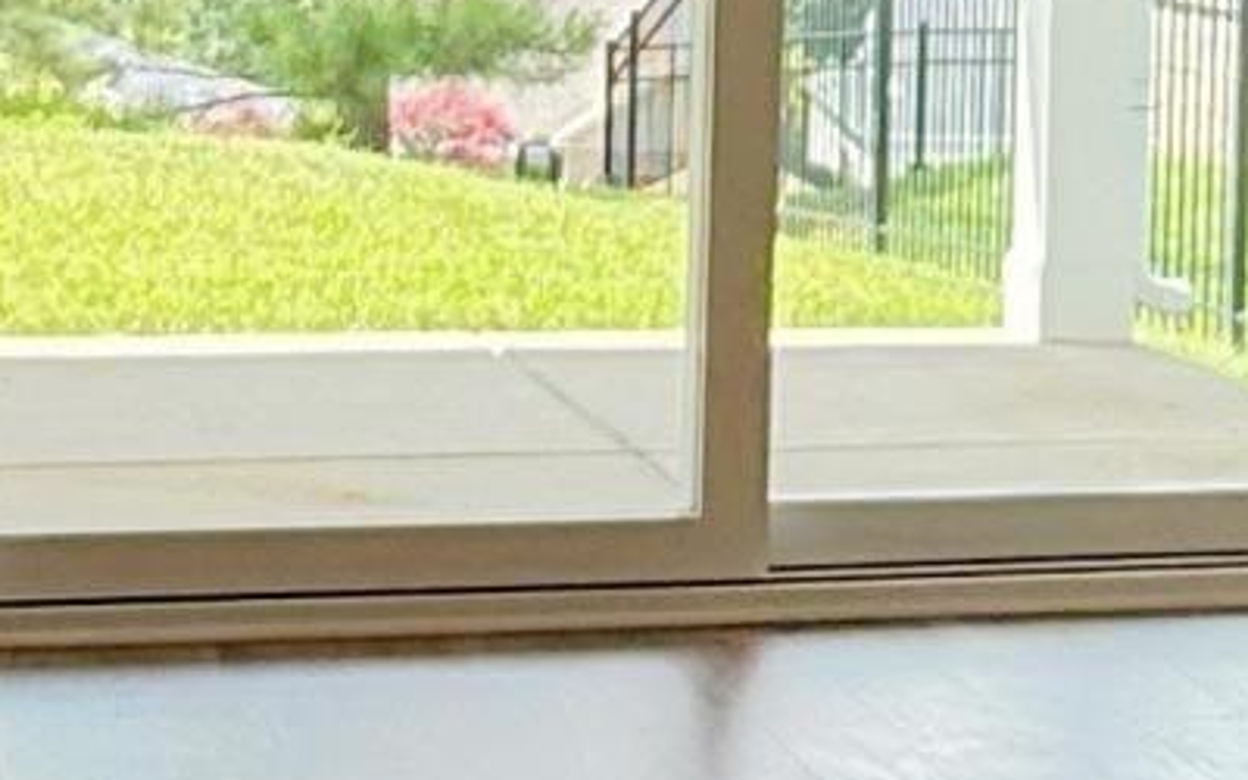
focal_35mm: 76
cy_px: -122
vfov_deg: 16.5
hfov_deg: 27.1
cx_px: 565
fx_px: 2585
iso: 64
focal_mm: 2.22
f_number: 2.2
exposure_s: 1/284
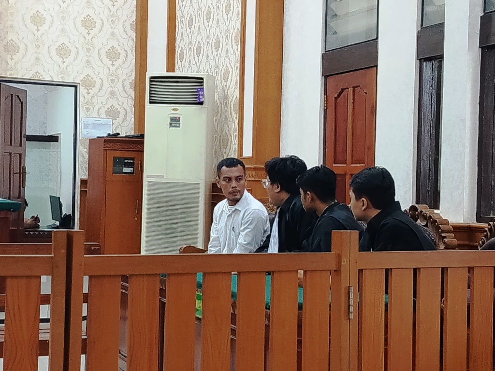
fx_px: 1115
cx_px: 248
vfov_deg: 18.9
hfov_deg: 25.0
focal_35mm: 78
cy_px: 186
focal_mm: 5.27
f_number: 1.7
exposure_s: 1/20
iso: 1307
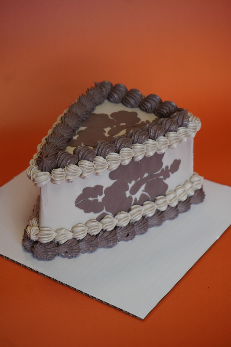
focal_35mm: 75
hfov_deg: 18.2
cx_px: 116
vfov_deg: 27.0
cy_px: 174
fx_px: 722
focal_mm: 50
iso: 640
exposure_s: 1/160
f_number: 5.6
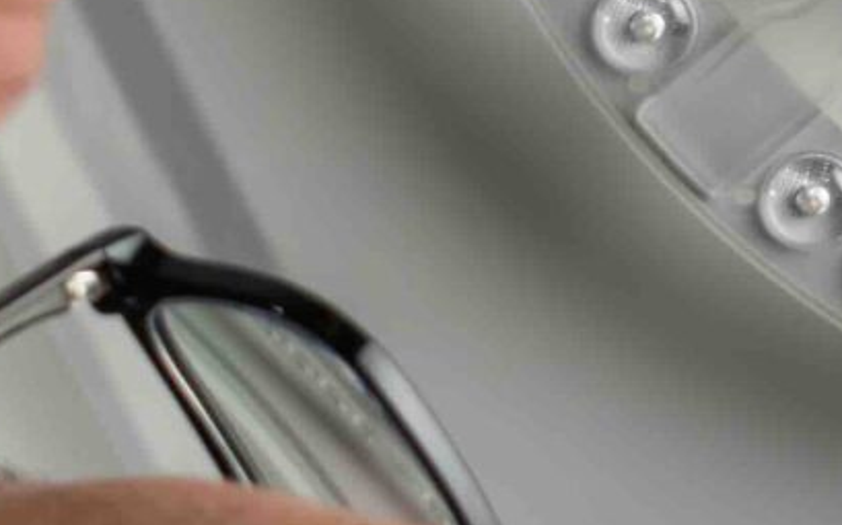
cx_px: 1488
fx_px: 8783
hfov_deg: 5.4
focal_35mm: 383
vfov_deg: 3.4
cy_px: -514
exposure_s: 1/160
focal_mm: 40
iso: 100
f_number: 8
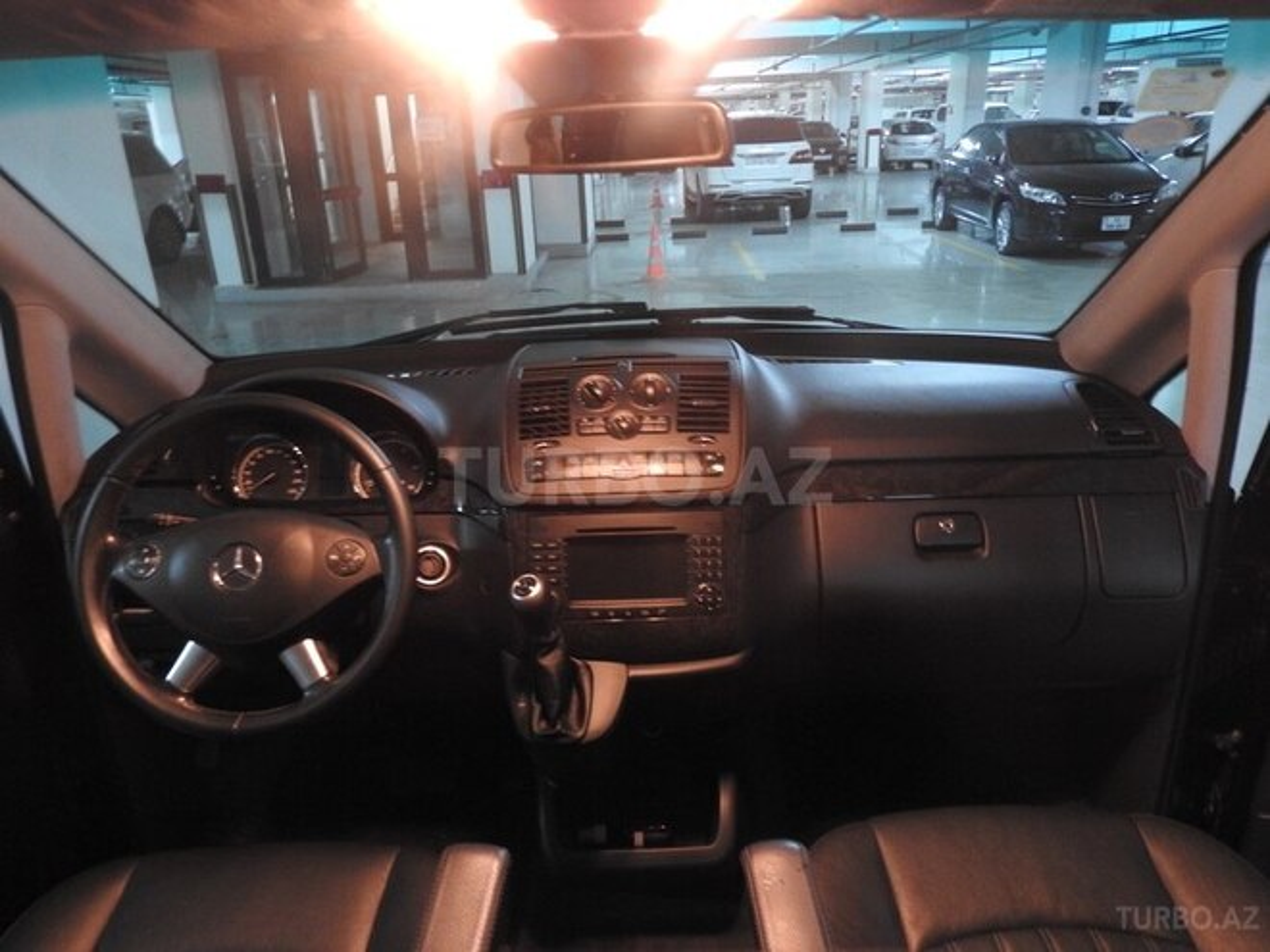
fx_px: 881
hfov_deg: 71.6
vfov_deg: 56.8
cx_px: 635
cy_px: 476
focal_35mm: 24
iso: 400
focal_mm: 4.3
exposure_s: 1/1.6
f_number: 3.3
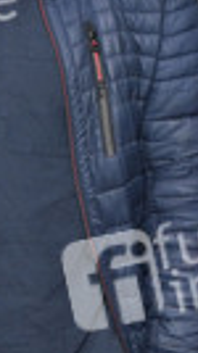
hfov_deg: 8.0
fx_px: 1405
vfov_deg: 14.3
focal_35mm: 150
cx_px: -42
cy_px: 137
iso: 2500
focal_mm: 48
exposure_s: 1/250
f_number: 6.3
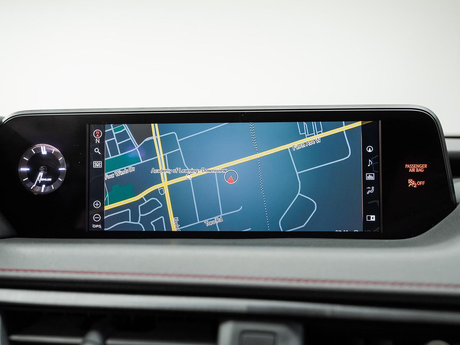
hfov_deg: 47.9
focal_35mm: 39
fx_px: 518
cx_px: 217
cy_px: 173
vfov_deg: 36.9
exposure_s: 1/50
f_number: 3.5
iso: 1000
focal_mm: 35
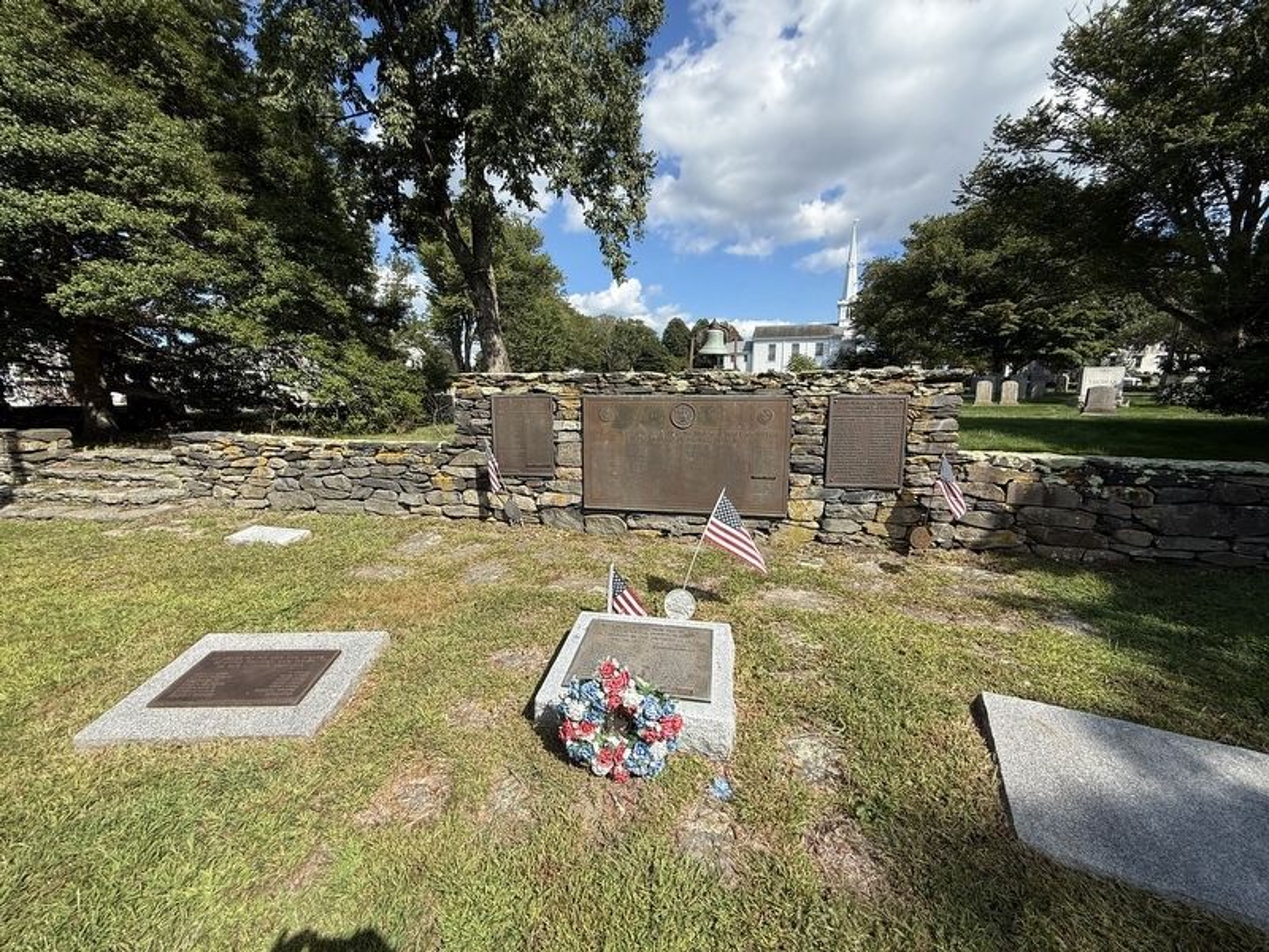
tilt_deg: -9.1
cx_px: 634
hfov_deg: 102.1
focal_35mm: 14
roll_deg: -1.2
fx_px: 513
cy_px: 476
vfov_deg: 85.7
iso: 50
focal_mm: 2.22
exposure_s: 1/1745
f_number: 2.2
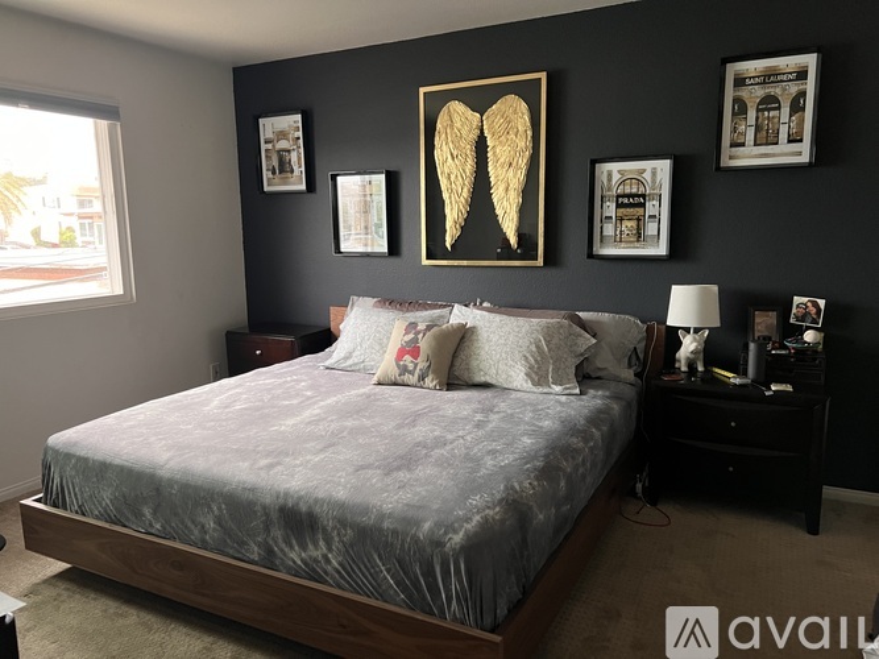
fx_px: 660
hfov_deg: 67.3
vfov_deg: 53.0
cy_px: 330
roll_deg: +0.5
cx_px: 440
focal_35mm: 26
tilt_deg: -10.1
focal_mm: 5.7
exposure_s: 1/55
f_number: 1.5
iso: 500
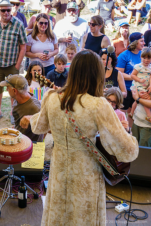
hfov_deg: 16.9
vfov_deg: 25.1
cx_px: 76
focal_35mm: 81
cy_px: 113
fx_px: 510
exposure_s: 1/100
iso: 200
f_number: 4.5
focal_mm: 29.67
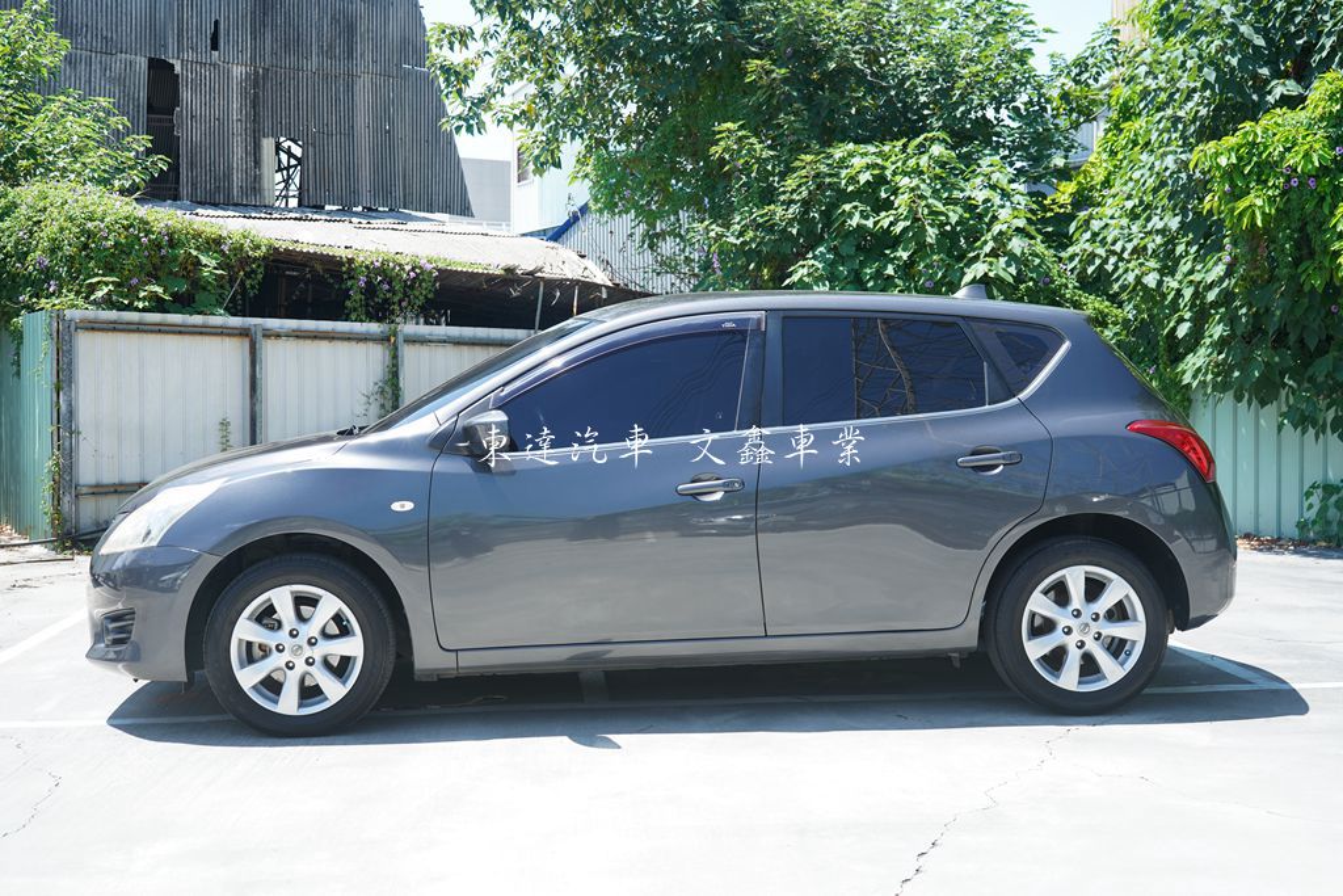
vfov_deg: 33.4
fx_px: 1492
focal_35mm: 40
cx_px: 672
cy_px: 448
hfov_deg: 48.5
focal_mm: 40
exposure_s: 1/100
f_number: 7.1
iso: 100
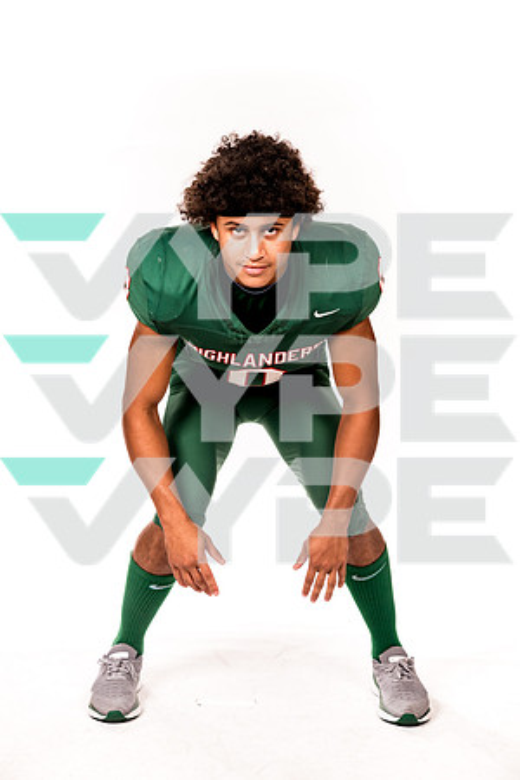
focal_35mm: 65
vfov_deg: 31.0
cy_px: 390
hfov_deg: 20.9
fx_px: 1408
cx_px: 260
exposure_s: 1/400
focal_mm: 65
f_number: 8
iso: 800
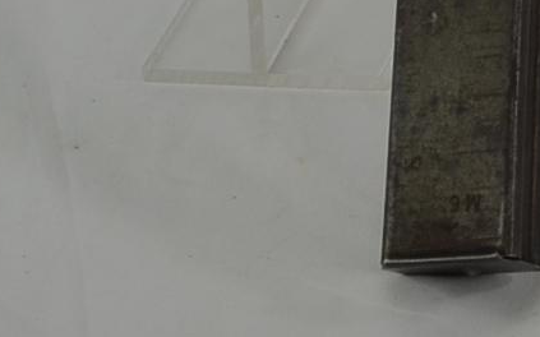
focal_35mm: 160
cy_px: -558
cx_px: 961
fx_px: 2354
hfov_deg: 12.1
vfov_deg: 7.5
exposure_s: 1/125
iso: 200
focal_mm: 18
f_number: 5.6
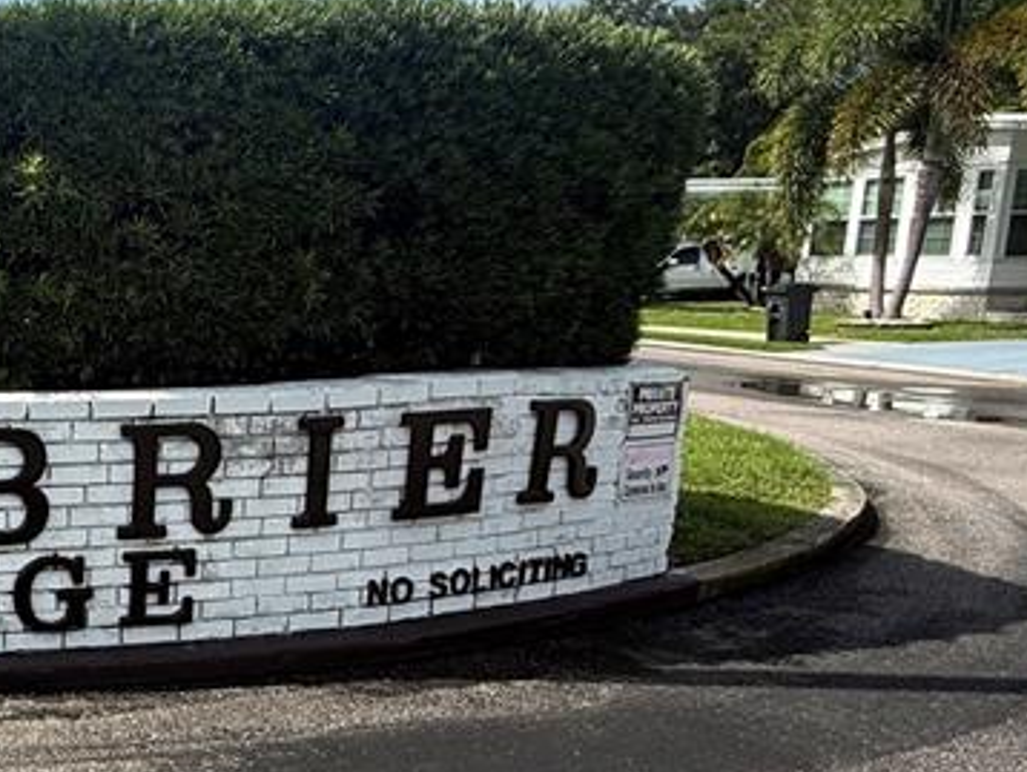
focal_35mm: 40
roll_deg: +0.5
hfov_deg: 38.0
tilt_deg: -10.4
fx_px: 1188
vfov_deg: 35.8
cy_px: 479
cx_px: -129
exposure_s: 1/1167
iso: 50
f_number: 2.2
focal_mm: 2.22
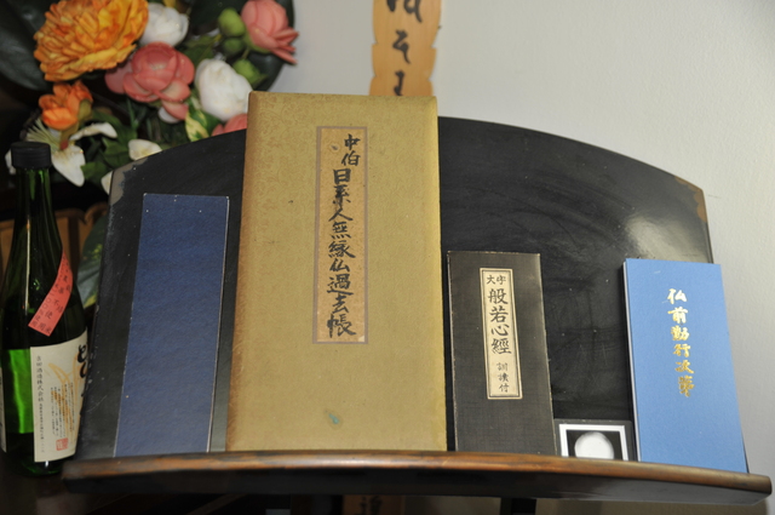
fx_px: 1204
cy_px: 258
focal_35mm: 56
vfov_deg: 24.1
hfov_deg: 35.7
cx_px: 388
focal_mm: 56
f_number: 3.8
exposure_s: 1/60
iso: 200
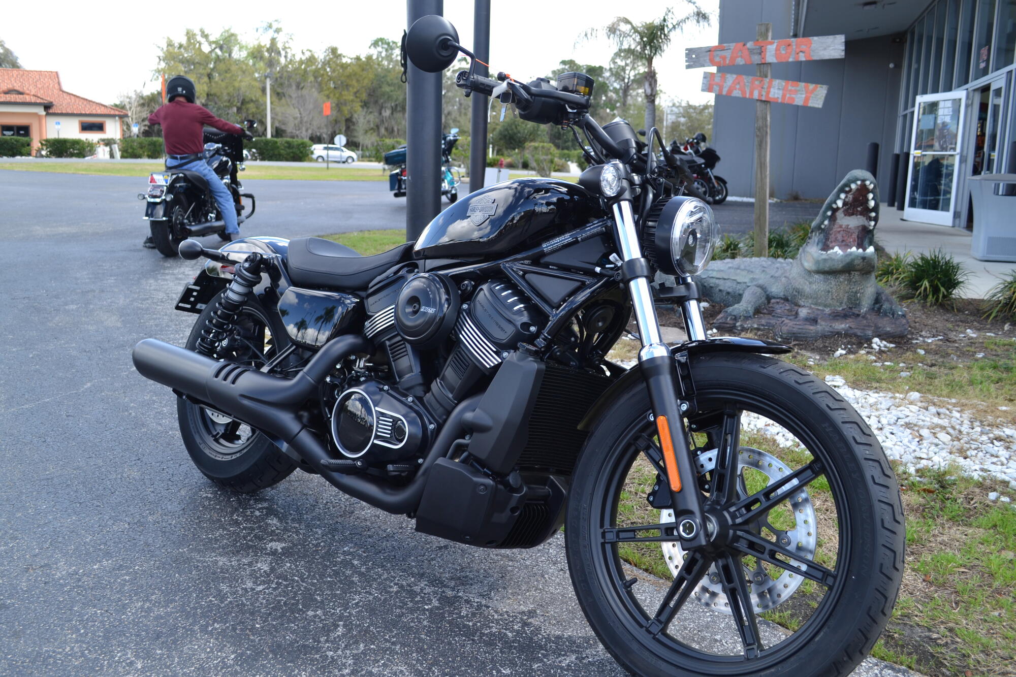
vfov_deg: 40.0
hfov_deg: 57.2
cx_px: 508
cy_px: 338
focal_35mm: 33
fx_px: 931
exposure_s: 1/125
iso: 110
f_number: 5.6
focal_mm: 22
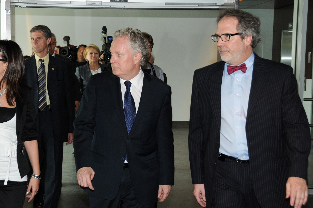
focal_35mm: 72
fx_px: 625
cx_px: 108
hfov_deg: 28.0
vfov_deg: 18.9
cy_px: 103
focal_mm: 36
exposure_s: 1/60
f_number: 5.6
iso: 640
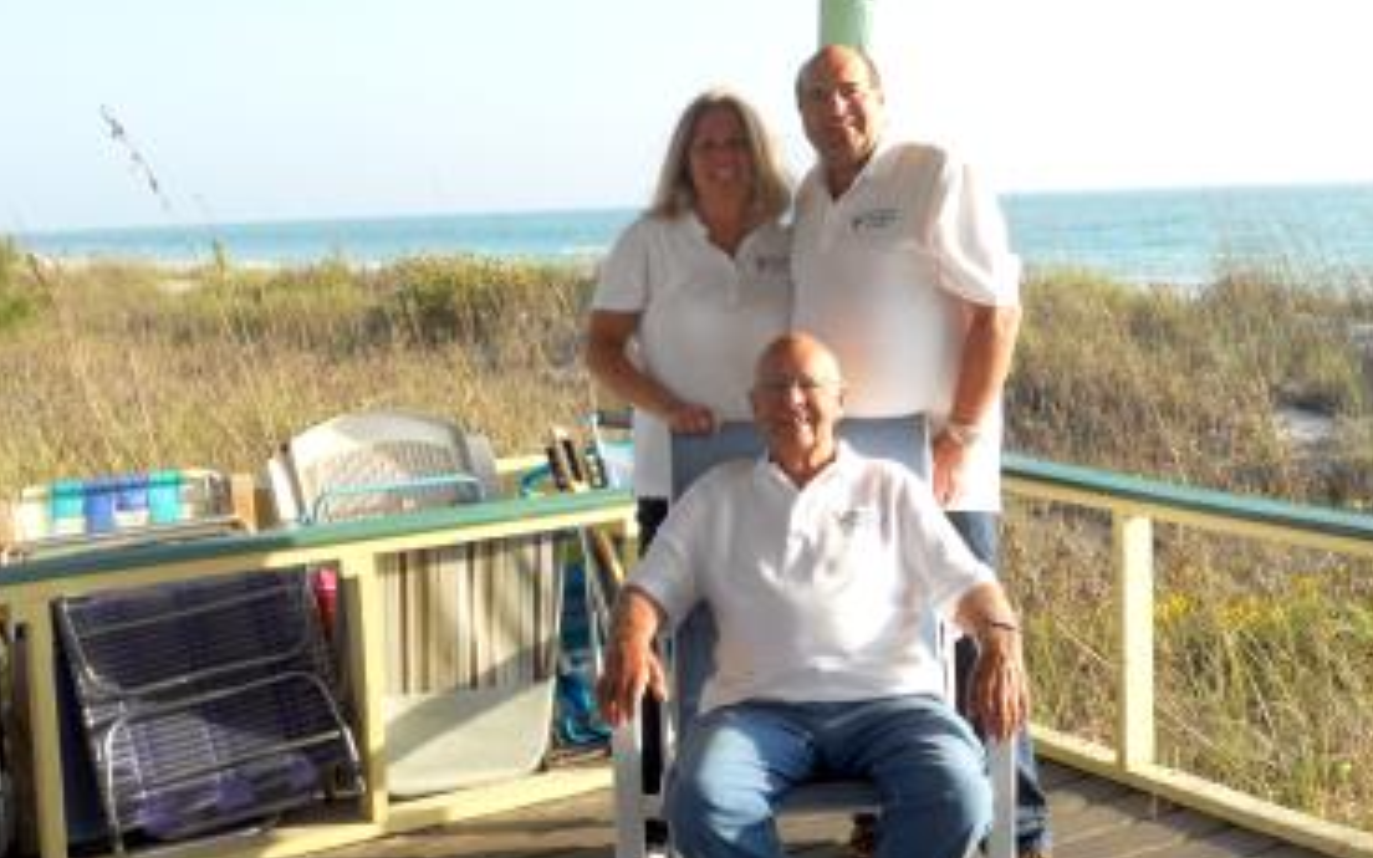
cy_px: 425
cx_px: 724
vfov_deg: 24.4
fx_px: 1983
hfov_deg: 38.2
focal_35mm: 53
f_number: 4.3
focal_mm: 8.2
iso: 80
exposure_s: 1/400
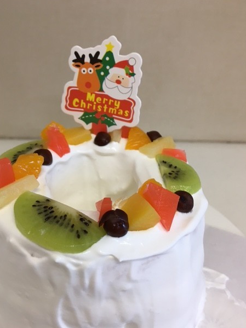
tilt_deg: -30.2
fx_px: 294
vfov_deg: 58.3
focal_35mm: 31
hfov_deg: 45.4
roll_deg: -2.0
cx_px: 118
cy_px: 170
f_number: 2.2
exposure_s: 1/30
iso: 50
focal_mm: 4.15
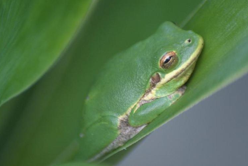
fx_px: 4322
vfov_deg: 2.2
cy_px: 78
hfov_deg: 3.3
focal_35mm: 627
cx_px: 125
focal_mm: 280
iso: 400
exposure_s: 1/125
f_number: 5.6
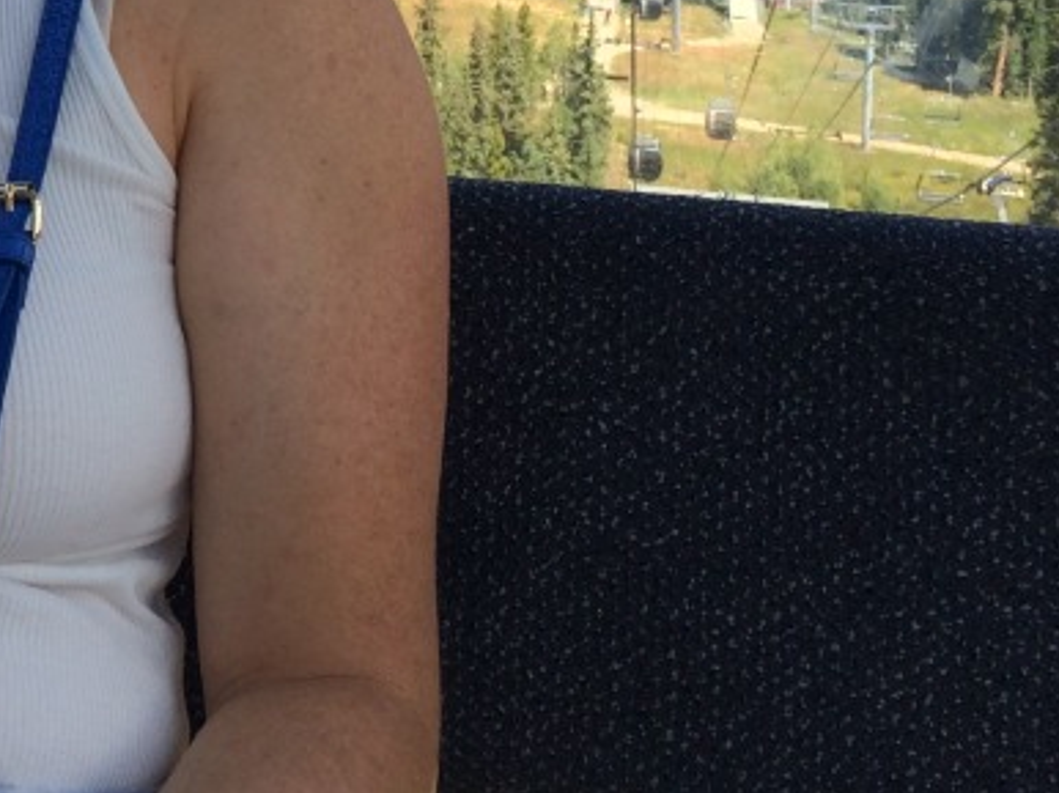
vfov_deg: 18.1
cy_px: -167
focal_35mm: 77
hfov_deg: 23.7
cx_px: -110
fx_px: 2354
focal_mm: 4.15
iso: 32
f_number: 2.2
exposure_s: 1/376
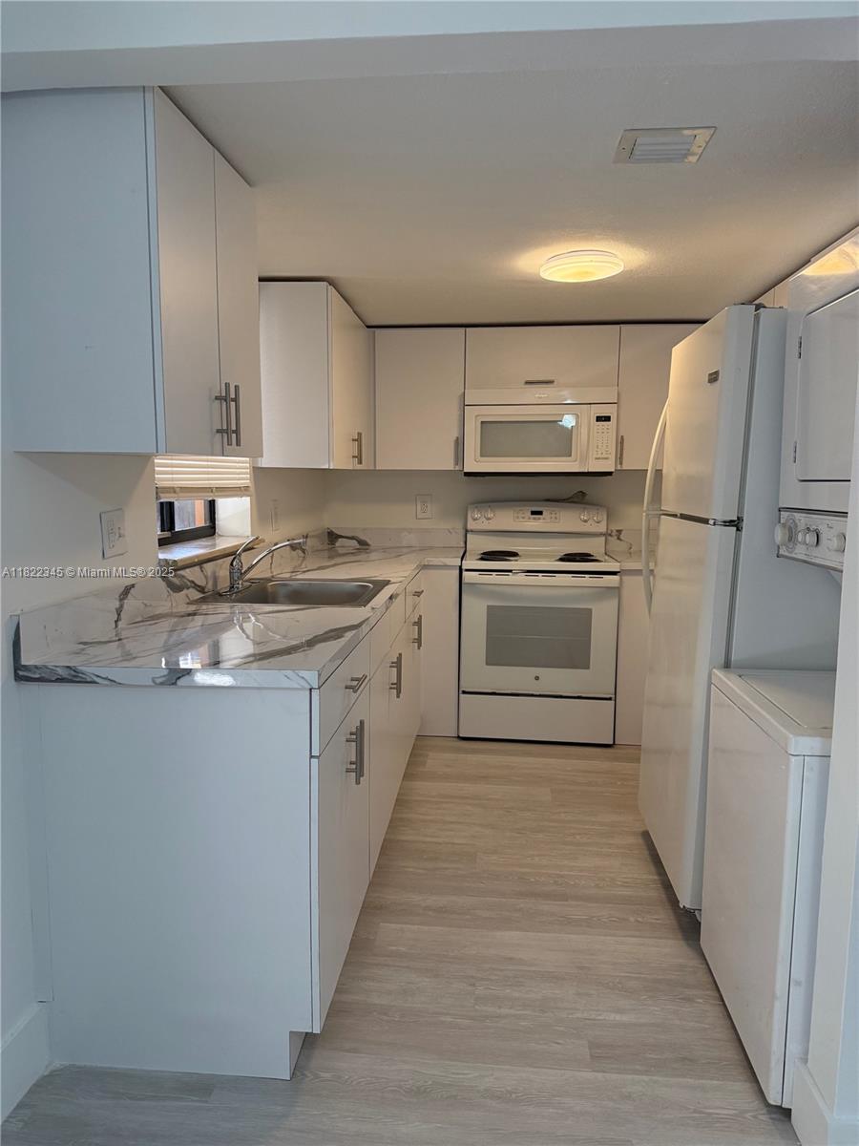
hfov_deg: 56.8
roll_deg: -0.8
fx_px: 794
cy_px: 573
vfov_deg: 71.6
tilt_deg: -6.0
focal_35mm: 24
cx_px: 430
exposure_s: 1/186
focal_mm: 6.76
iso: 200
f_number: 1.78
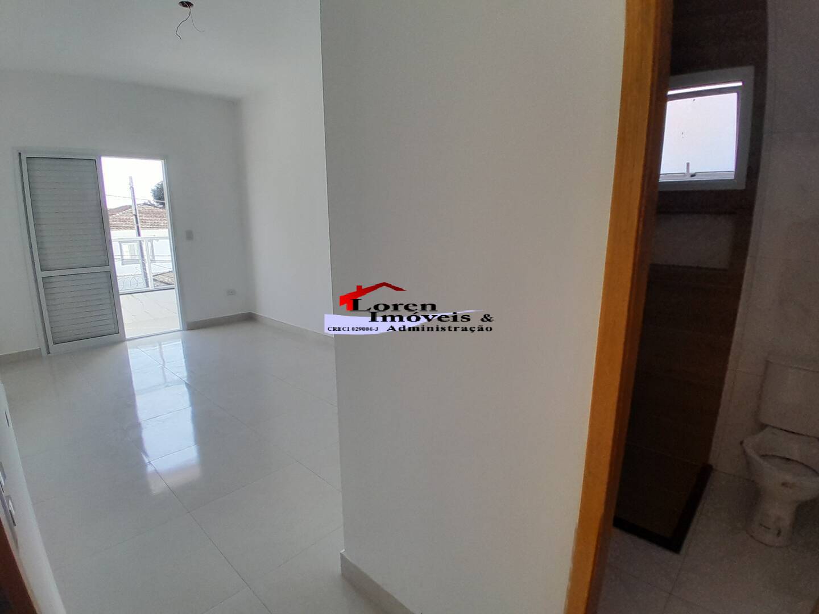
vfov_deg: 74.7
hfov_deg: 91.0
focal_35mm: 17
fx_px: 402
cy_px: 307
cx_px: 410
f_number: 2.2
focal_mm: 1.46
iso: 50
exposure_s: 1/120
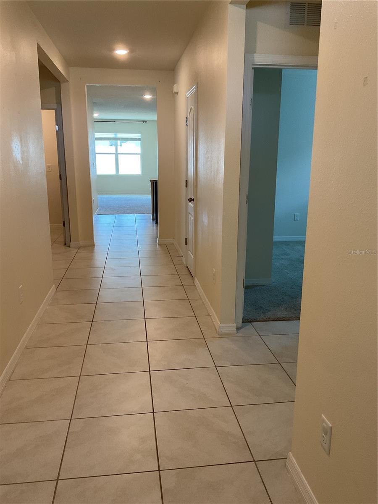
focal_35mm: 29
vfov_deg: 61.7
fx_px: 422
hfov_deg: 48.2
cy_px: 252
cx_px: 189
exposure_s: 1/60
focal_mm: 3
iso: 64
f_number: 1.8
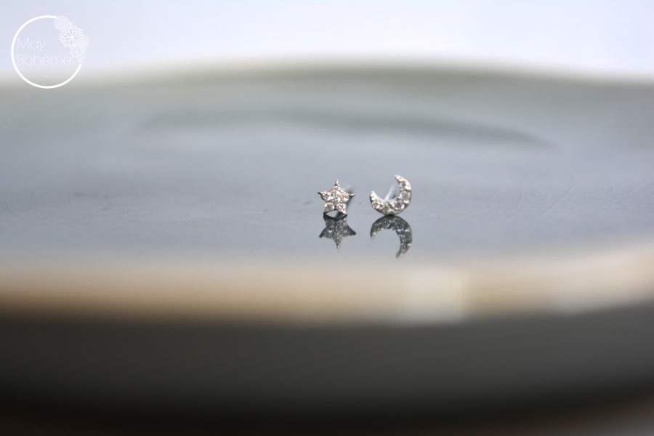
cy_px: 218
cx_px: 327
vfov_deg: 16.6
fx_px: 1499
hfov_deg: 24.6
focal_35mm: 82
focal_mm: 55
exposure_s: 1/160
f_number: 6.3
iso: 200
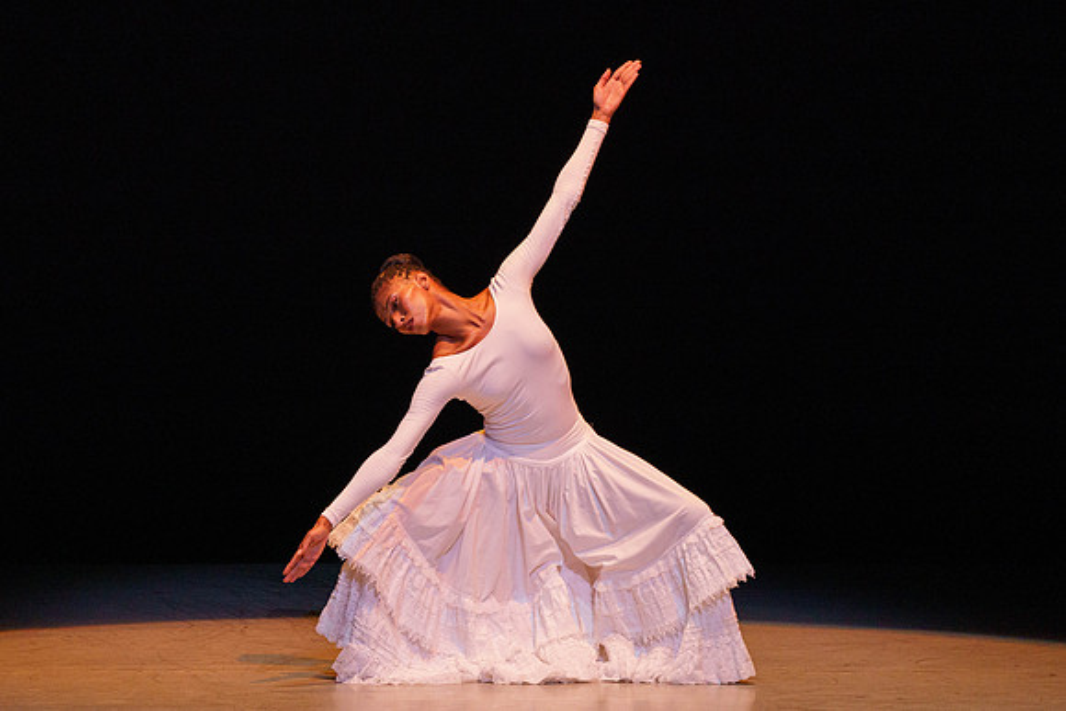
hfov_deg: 4.4
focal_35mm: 469
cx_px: 486
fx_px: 13894
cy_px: 312
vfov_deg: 2.9
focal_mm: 400
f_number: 6.3
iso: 5000
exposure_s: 1/400
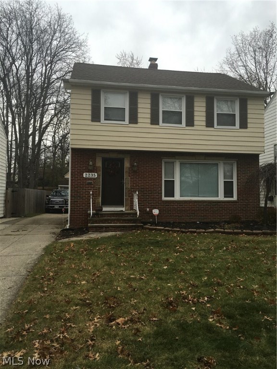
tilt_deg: +2.7
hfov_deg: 48.2
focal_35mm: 29
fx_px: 309
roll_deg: -0.6
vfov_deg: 61.7
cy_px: 184
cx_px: 138
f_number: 2.2
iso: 25
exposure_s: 1/246
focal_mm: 4.15
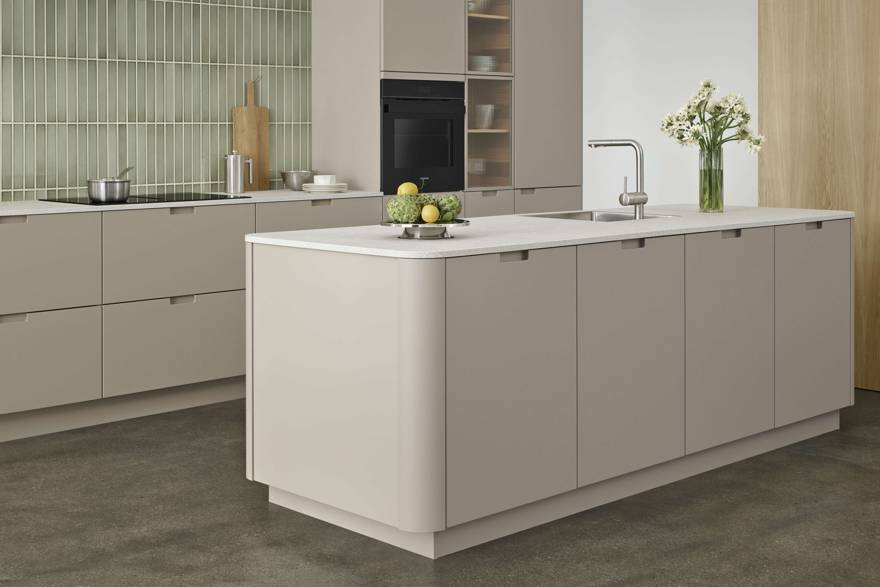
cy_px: 294
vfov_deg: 27.0
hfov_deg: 39.6
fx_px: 1222
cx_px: 440
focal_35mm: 50
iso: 100
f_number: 8
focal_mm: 50
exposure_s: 1/8
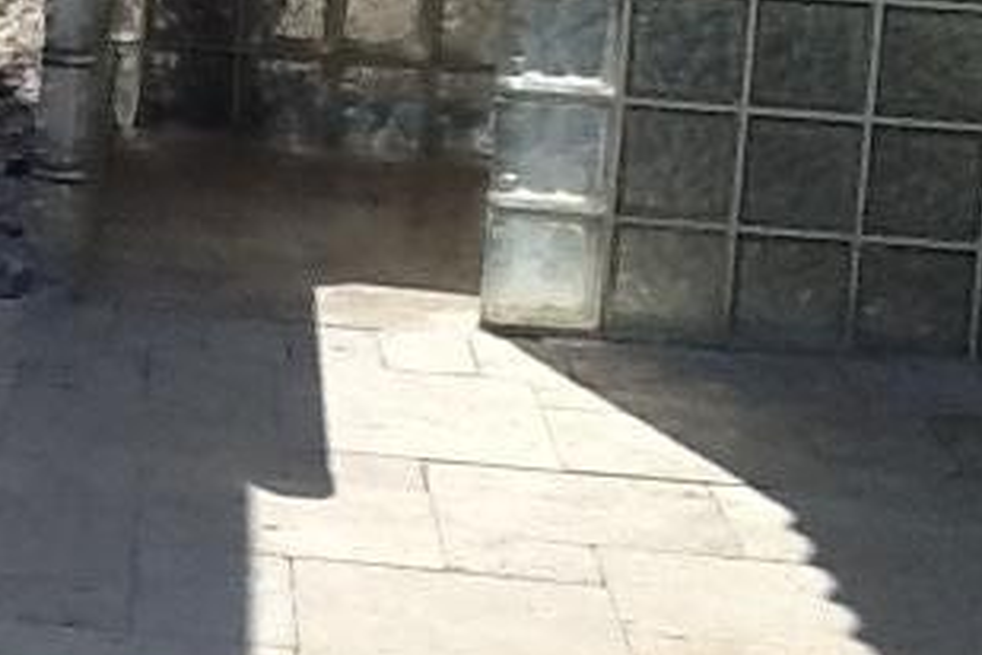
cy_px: -41
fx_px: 3873
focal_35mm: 142
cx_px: -435
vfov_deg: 9.6
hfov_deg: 13.7
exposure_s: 1/1575
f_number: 2.4
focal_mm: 2.03
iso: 40
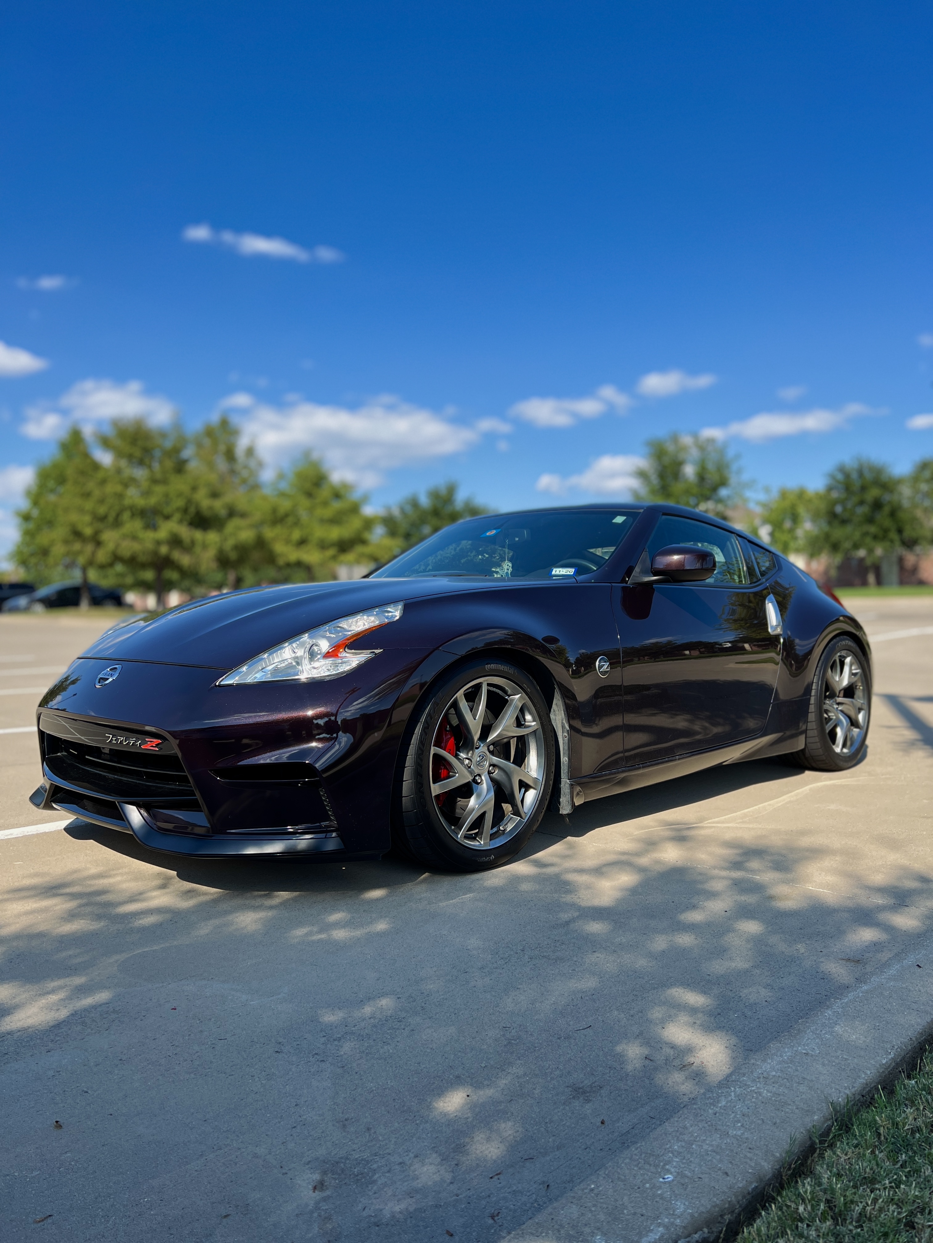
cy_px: 622
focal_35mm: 26
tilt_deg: -0.8
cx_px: 466
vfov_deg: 67.3
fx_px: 934
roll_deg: +1.0
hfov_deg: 53.1
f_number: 1.5
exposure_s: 1/1377
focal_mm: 5.7
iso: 50
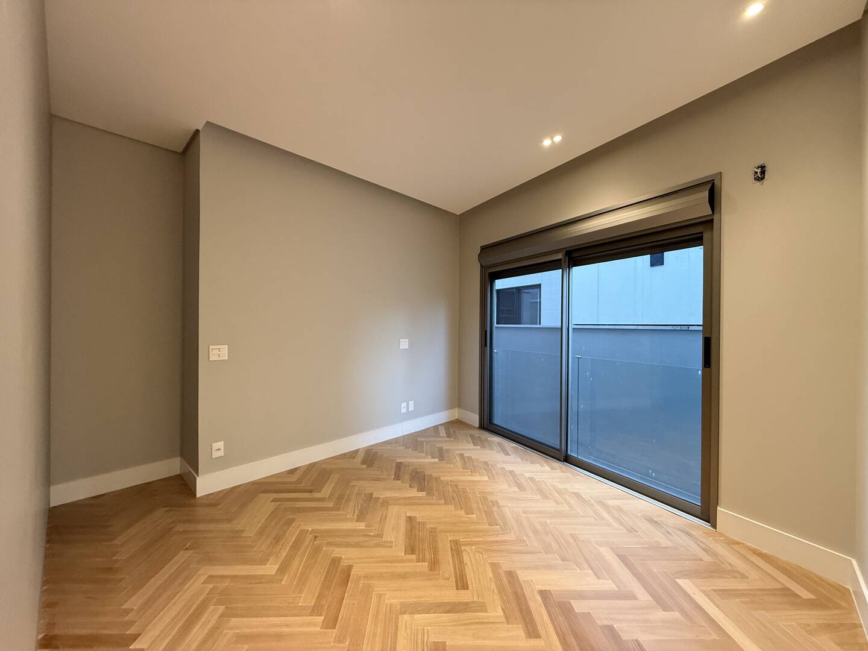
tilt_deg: +0.3
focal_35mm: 14
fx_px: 351
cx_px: 434
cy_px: 326
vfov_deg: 85.7
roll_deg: -0.5
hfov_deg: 102.1
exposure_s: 1/60
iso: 320
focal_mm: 2.22
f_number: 2.2
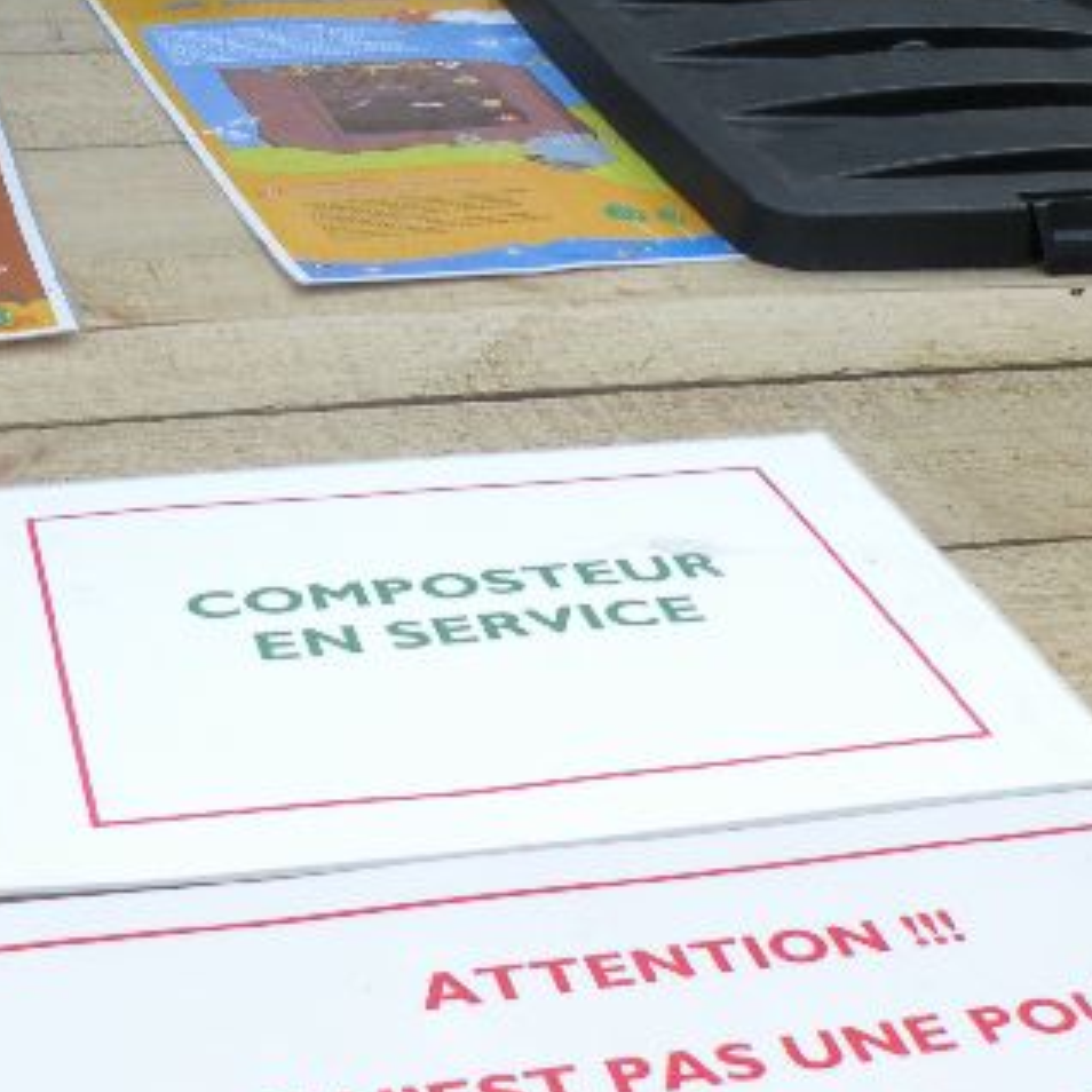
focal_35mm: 60
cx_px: 398
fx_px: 2141
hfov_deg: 28.5
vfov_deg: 28.5
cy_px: 711
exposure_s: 1/250
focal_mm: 4.7
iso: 100
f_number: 3.2
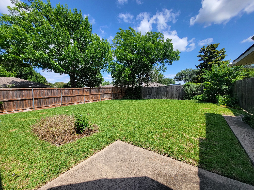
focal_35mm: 13
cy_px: 95
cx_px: 127
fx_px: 95
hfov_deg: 106.2
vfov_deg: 89.9
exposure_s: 1/1218
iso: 50
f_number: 2.2
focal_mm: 2.2
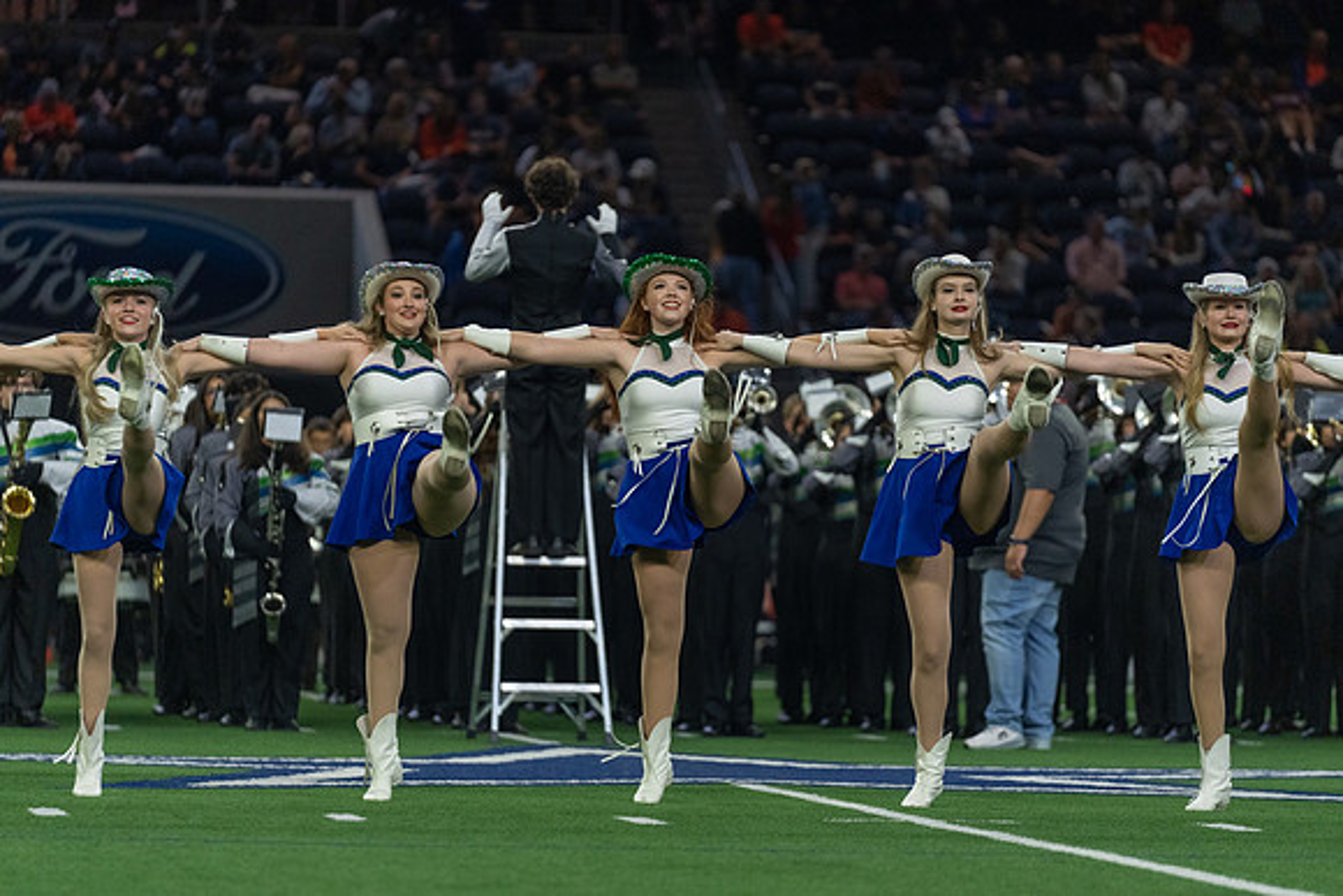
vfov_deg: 6.9
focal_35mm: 200
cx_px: 672
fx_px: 7463
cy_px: 448
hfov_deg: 10.3
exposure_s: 1/1000
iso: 2500
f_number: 2.8
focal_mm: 200
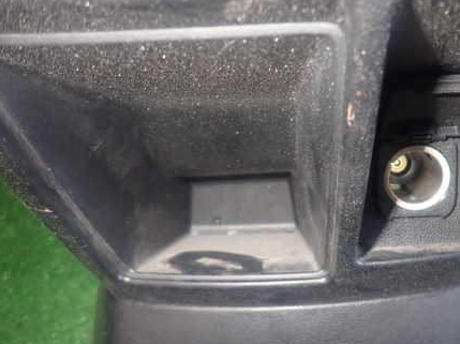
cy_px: 169
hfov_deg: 52.0
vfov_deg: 40.6
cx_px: 291
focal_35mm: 35
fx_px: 465
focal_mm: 4.5
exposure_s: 1/30
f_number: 5.6
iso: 800
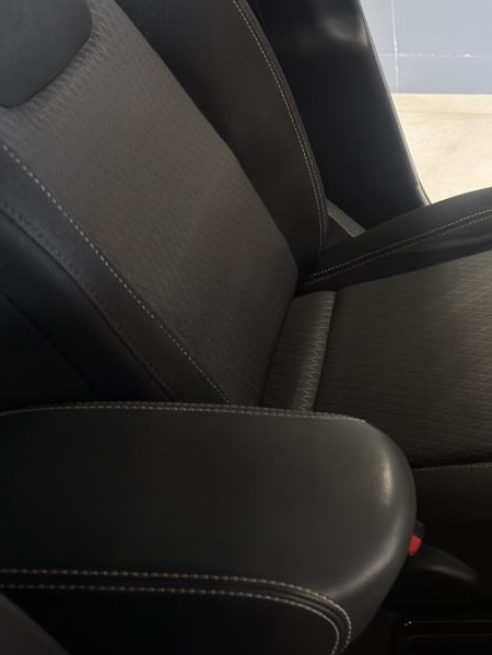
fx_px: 776
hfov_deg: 32.3
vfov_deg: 45.7
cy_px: 303
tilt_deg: -36.3
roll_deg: -1.9
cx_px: 493
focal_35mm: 41
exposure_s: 1/25
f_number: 1.78
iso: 640
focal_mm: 6.76
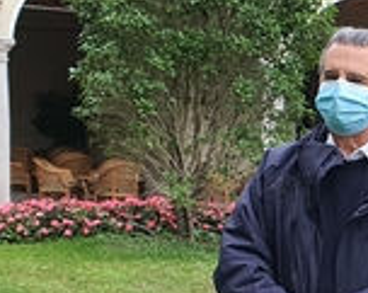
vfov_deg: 13.0
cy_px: 280
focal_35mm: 117
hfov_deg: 15.4
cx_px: 528
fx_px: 1272
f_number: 2.4
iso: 125
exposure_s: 1/100
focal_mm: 4.3
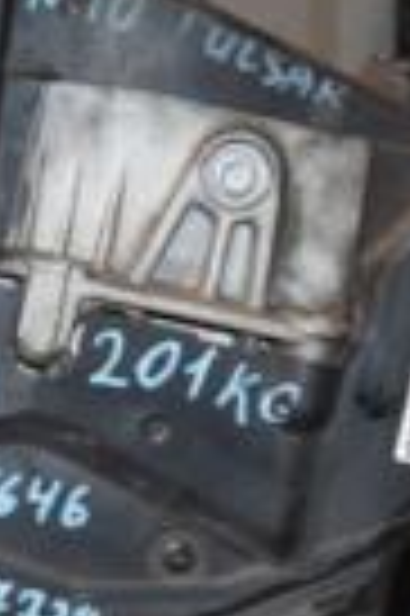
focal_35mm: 171
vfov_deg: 11.9
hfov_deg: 8.0
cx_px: 0
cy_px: 553
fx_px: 2928
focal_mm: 26
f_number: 5
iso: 800
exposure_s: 1/60
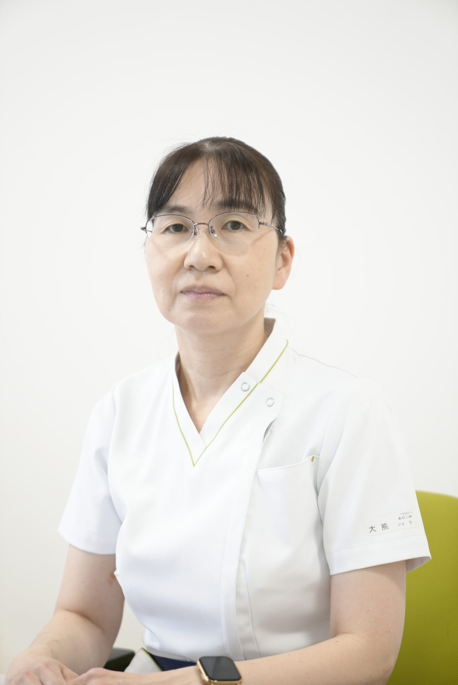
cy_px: 342
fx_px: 1334
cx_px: 229
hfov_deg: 19.5
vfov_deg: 28.8
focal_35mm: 70
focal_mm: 70
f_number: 2.8
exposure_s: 1/160
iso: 640
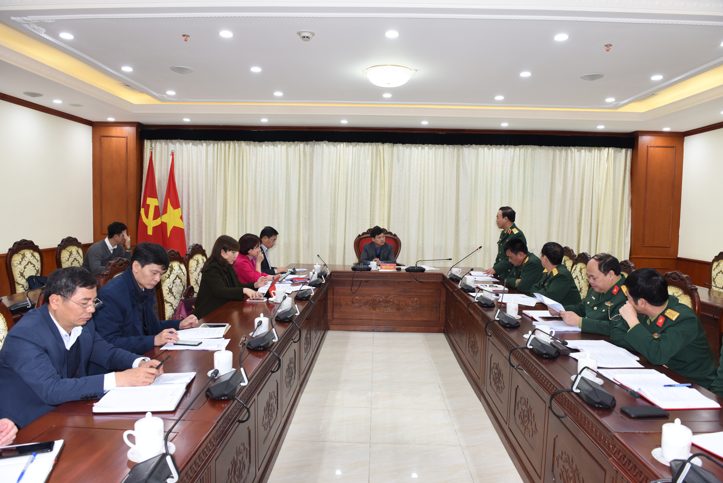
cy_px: 242
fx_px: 482
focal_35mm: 24
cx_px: 362
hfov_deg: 73.7
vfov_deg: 53.2
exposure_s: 1/40
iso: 1000
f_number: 5.6
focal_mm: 24
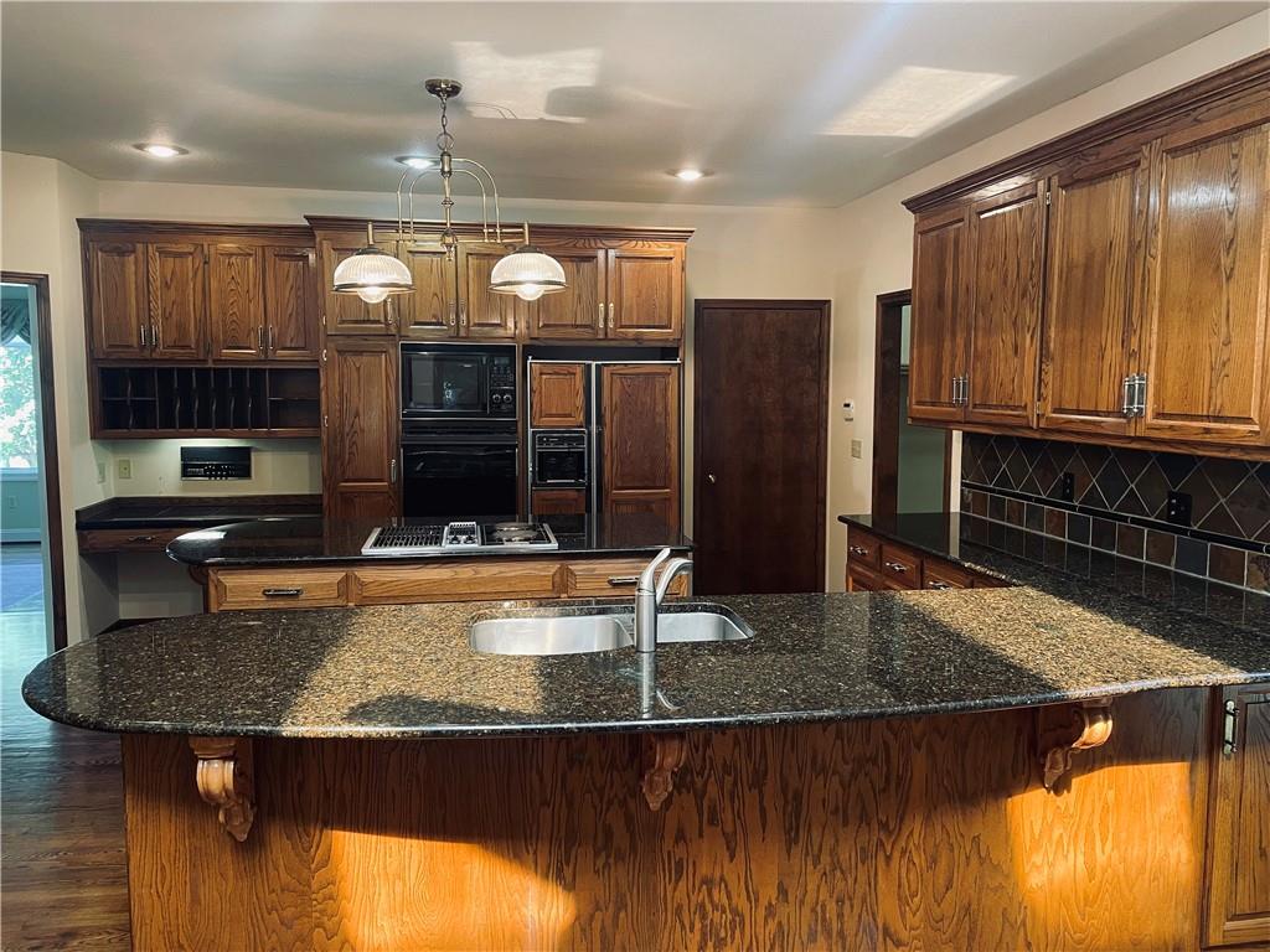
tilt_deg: -4.8
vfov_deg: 53.1
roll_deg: +0.3
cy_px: 476
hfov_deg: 67.3
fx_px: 954
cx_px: 635
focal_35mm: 26
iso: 160
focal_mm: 4.2
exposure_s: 1/60
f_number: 1.6
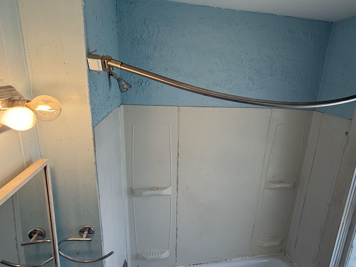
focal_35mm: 23
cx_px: 212
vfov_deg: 58.8
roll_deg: -4.0
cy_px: 145
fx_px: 237
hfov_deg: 73.2
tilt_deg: -16.1
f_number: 2.2
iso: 100
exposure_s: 1/120
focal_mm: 2.22
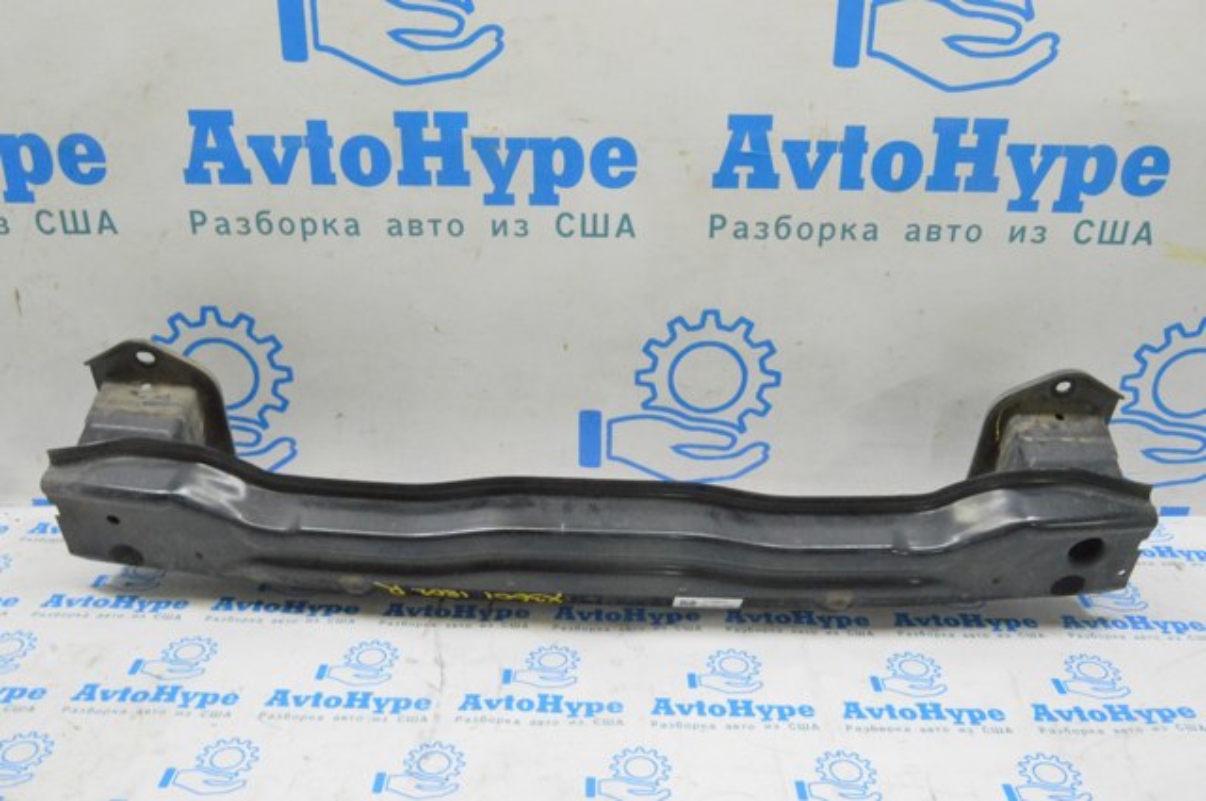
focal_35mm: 33
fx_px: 1104
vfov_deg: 39.9
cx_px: 603
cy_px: 400
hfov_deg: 57.3
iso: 6400
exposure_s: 1/15
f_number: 20
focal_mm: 22
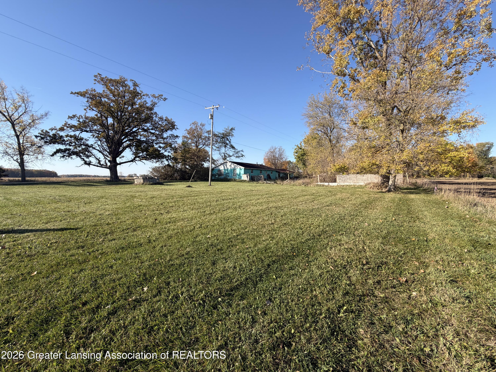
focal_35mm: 14
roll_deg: +0.3
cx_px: 248
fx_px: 201
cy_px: 186
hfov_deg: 102.1
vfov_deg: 85.7
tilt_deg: -2.4
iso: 32
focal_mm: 2.22
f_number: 2.2
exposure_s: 1/770
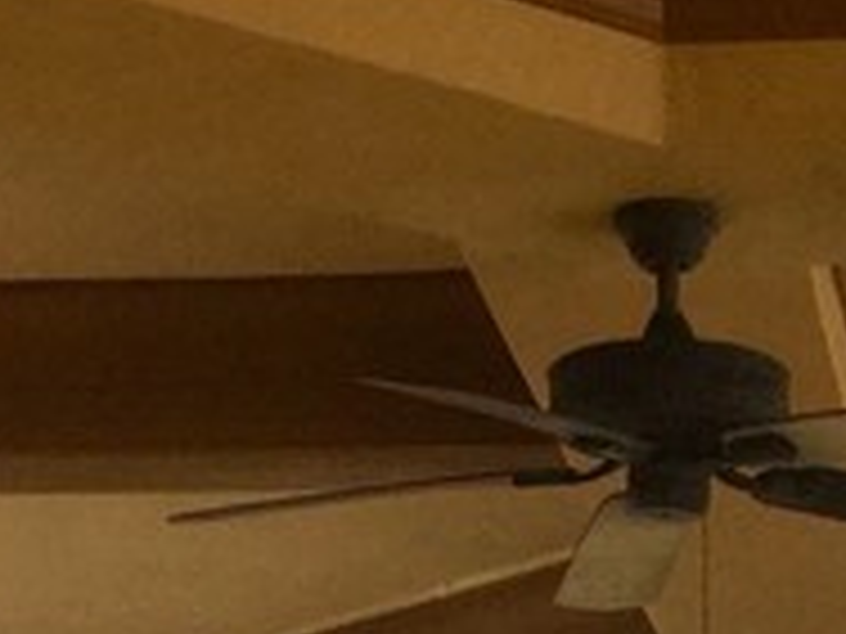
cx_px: 878
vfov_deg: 7.9
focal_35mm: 169
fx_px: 4130
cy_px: 1686
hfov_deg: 11.6
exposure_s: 1/662
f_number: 2.4
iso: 25
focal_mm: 3.3
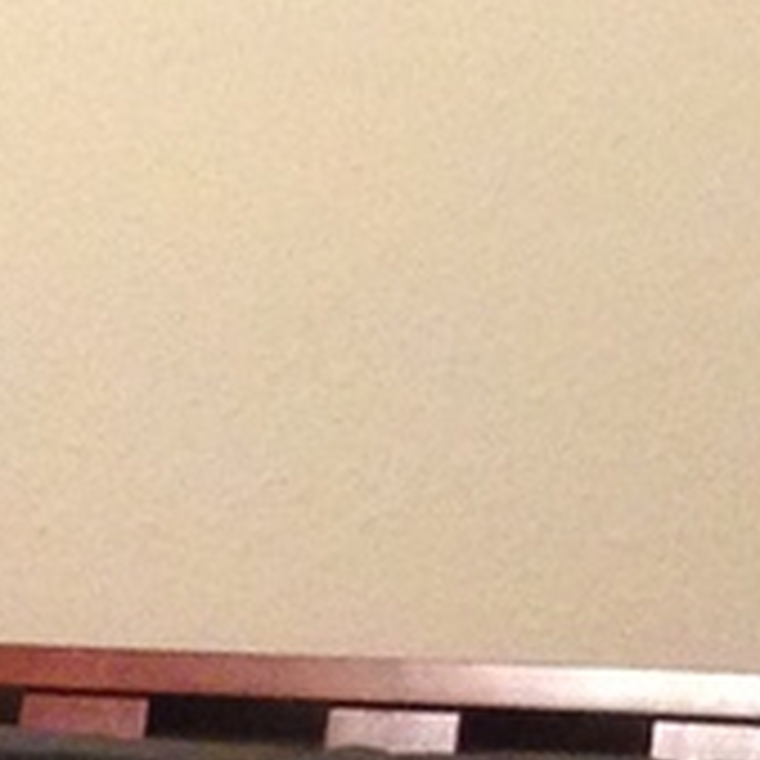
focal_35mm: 248
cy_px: 369
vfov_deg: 7.1
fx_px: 6160
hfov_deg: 6.1
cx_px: -2118
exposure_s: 1/20
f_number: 2.4
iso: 250
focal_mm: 4.12
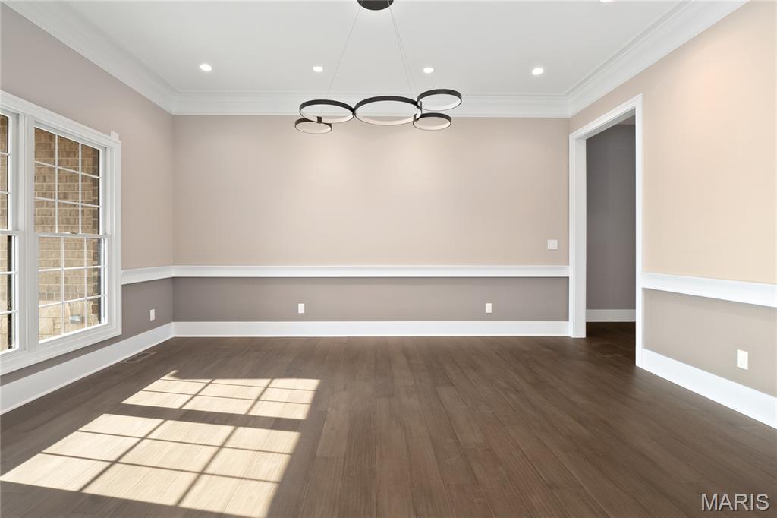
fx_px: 345
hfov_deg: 96.8
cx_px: 388
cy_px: 259
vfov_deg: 73.7
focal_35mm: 16
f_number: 8
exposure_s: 1/5
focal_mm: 8
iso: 400
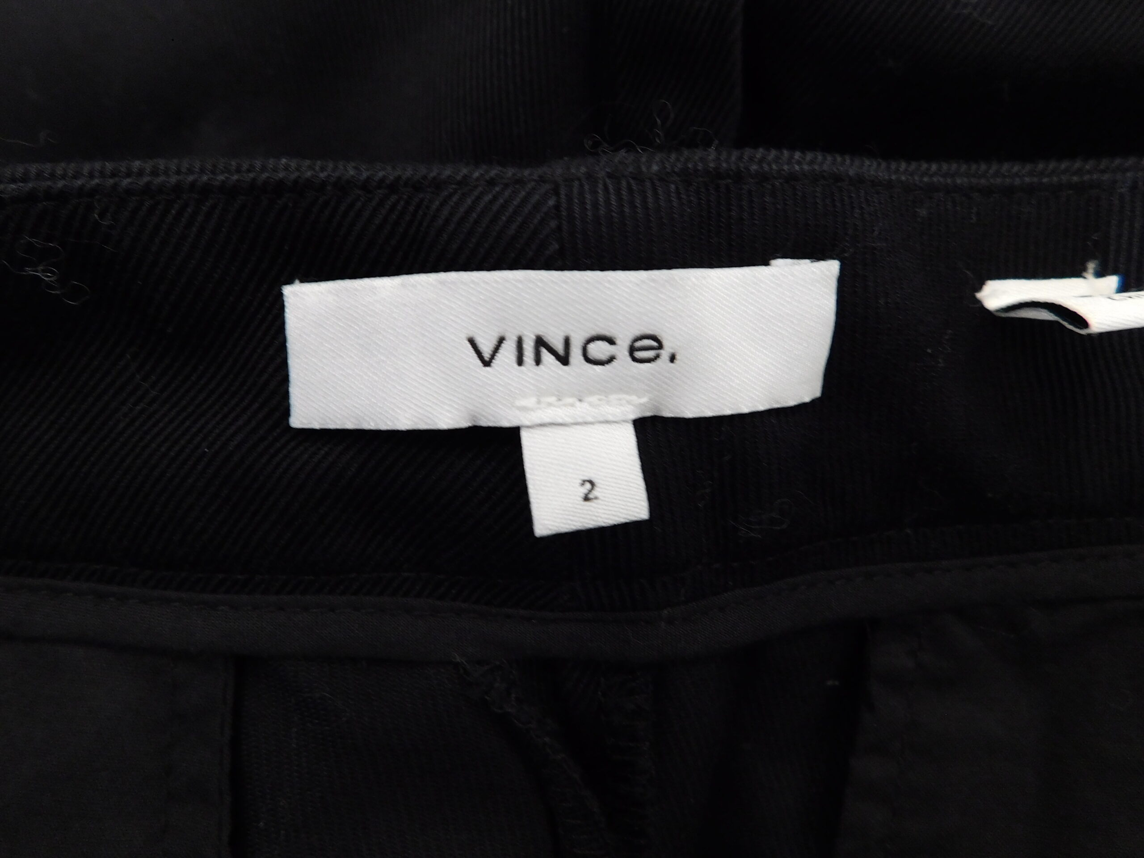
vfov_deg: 58.9
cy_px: 429
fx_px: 760
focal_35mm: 23
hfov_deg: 73.9
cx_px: 572
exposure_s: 1/30
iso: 220
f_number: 3
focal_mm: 4
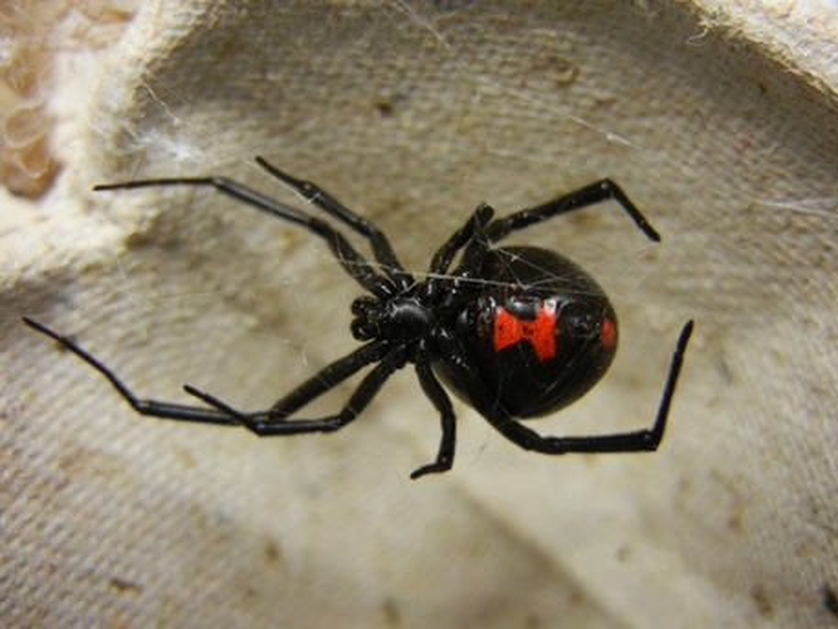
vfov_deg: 36.8
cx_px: 419
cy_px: 314
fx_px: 944
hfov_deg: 47.9
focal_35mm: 39
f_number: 3.7
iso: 264
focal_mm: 7.1
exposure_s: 1/30
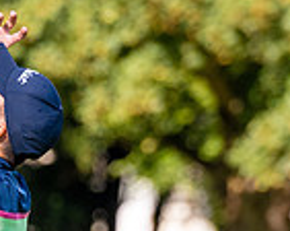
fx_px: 9937
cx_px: -119
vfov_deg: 1.3
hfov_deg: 1.7
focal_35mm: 1161
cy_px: 373
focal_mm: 200
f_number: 4.5
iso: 200
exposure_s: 1/1600
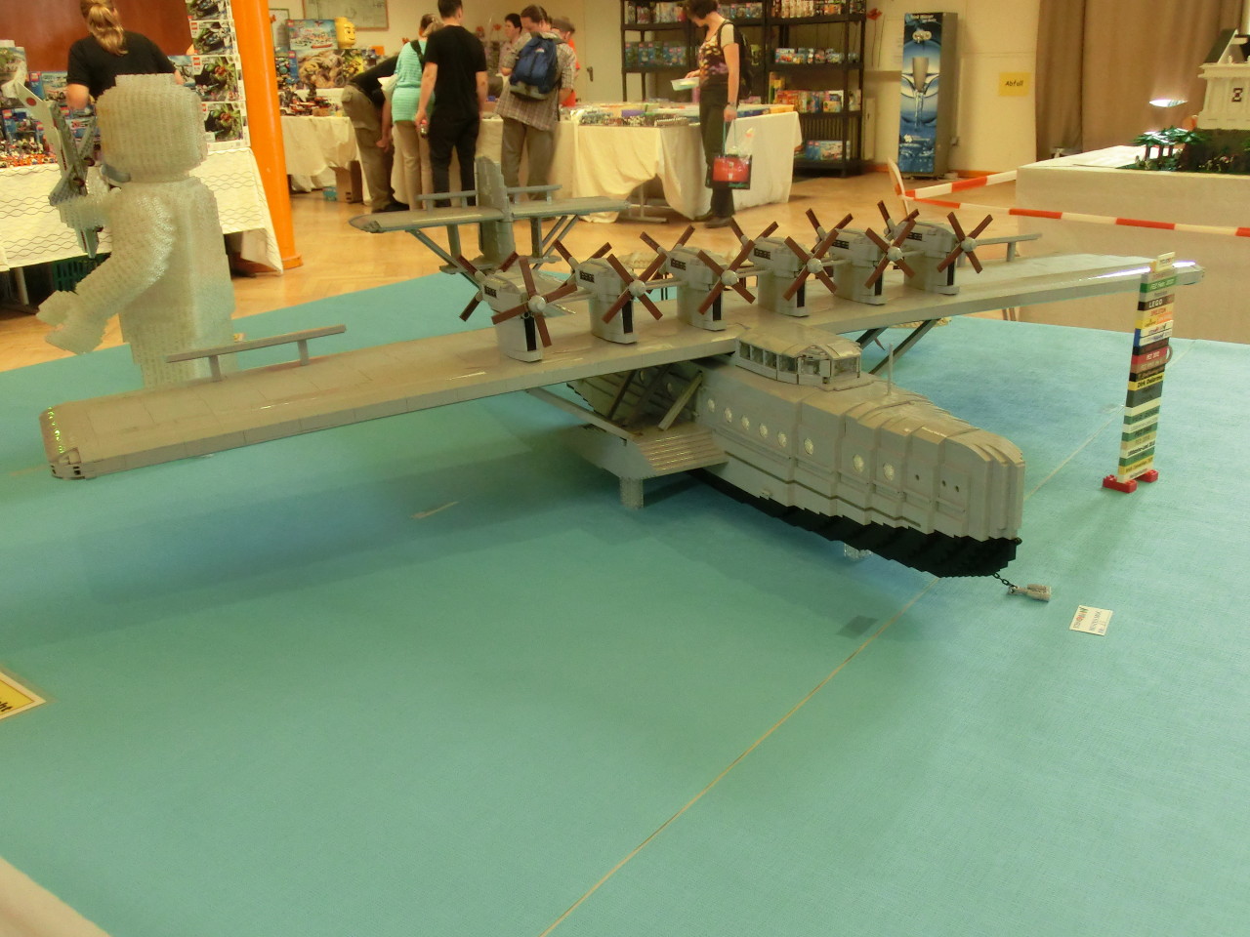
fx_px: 1336
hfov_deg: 50.1
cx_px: 625
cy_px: 468
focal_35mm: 37
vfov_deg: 38.7
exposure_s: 1/40
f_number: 3.9
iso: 800
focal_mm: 6.61
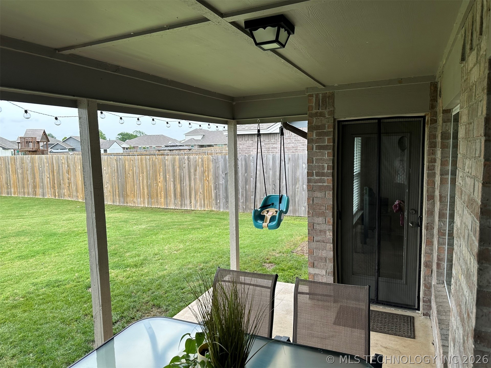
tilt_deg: -5.6
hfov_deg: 71.6
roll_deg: +0.1
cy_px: 184
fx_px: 340
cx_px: 246
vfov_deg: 56.8
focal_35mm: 24
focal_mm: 6.86
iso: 80
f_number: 1.78
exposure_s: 1/486
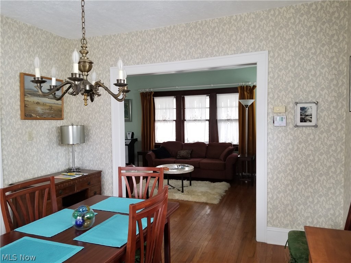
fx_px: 264
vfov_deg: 53.1
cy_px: 132
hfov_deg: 67.3
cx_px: 176
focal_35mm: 26
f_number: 1.7
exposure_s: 1/24
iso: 200
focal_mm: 4.3
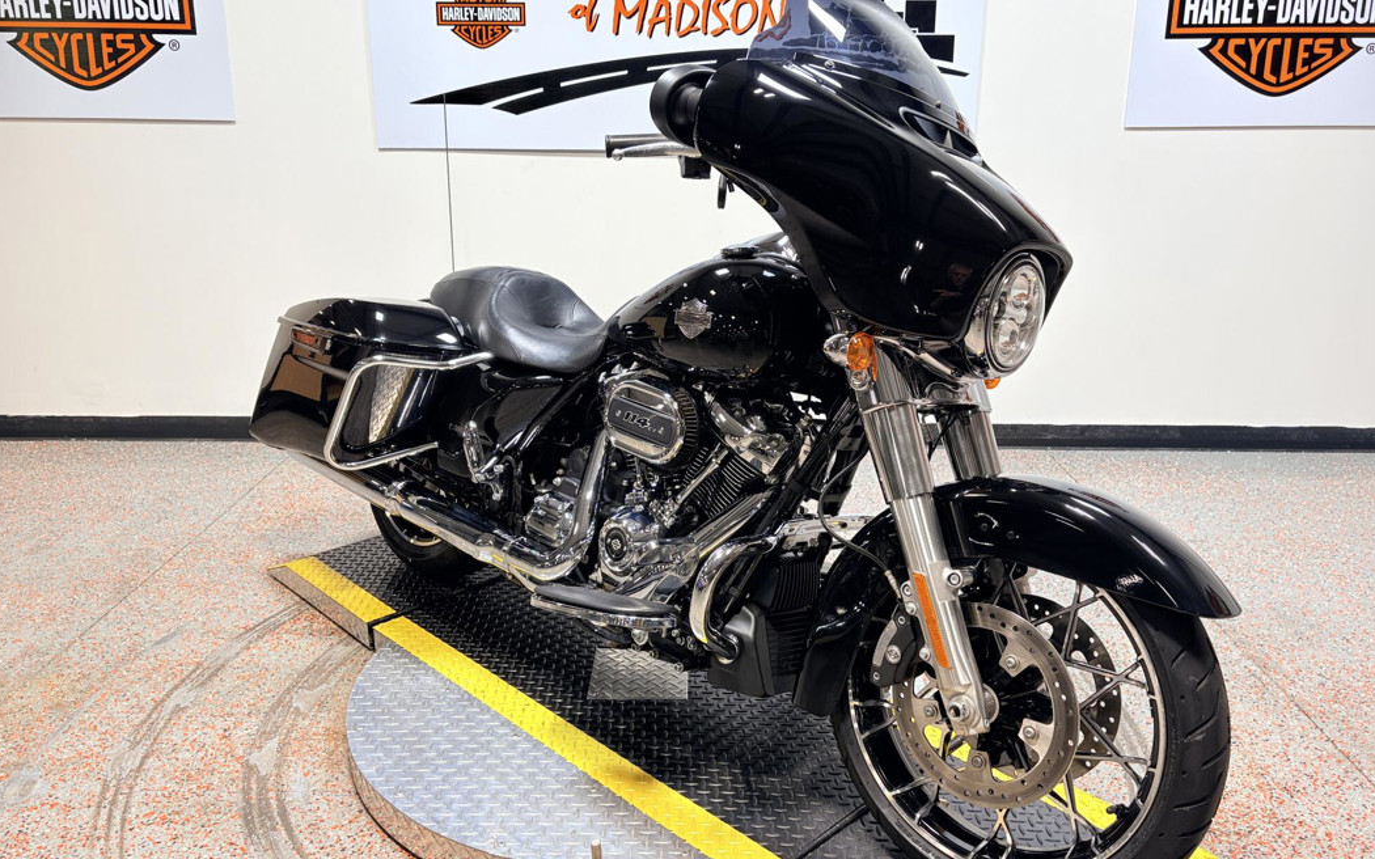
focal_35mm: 28
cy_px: 388
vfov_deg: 44.5
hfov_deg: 66.5
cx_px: 695
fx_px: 1049
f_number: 1.6
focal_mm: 5.96
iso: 50
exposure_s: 1/120
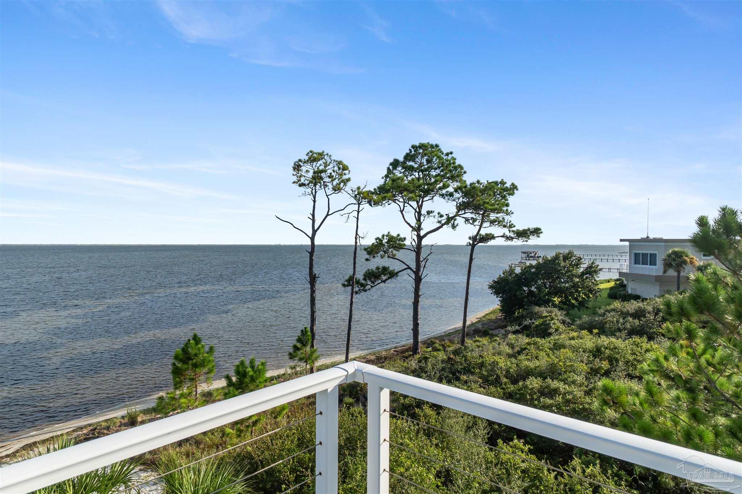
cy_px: 247
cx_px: 371
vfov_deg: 64.5
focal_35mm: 19
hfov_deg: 86.9
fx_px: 392
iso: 500
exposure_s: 1/1600
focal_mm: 13
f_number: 9
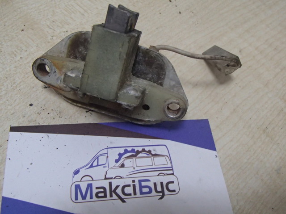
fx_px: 305
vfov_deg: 38.6
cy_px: 107
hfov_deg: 50.2
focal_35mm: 37
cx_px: 143
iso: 800
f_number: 4.7
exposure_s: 1/60
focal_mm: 6.64
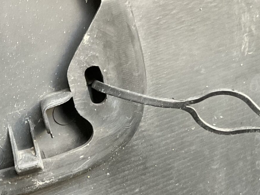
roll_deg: +16.4
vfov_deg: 17.6
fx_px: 631
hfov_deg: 21.6
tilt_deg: -1.5
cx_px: -50
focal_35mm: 84
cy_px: 104
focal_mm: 3
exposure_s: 1/60
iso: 200
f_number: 1.8
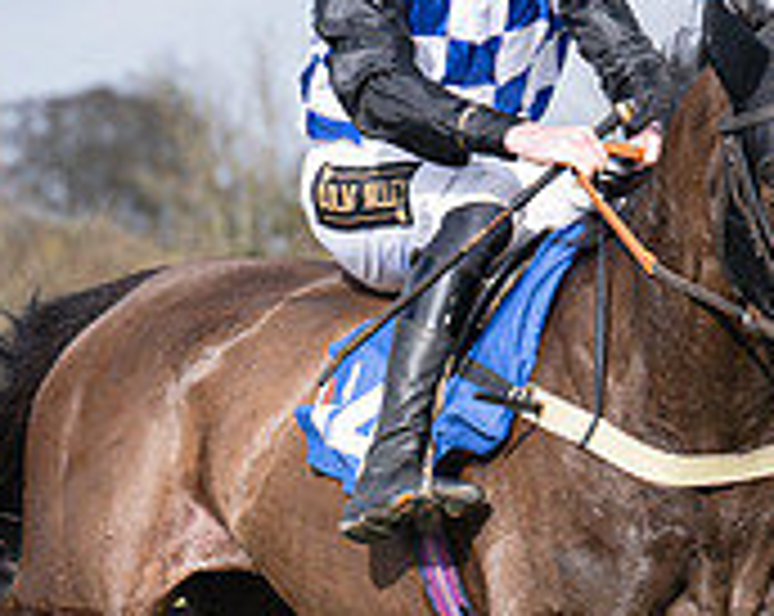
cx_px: 379
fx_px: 12532
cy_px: 575
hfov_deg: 3.5
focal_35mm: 548
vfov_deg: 2.8
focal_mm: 102
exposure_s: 1/3200
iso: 400
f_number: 4
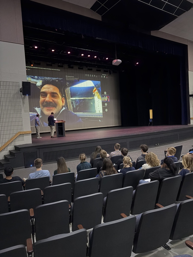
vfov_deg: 67.3
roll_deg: +3.6
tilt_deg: -1.9
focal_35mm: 26
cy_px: 128
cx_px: 96
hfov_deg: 53.1
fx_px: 193
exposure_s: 1/20
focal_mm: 5.96
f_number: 1.6
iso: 800
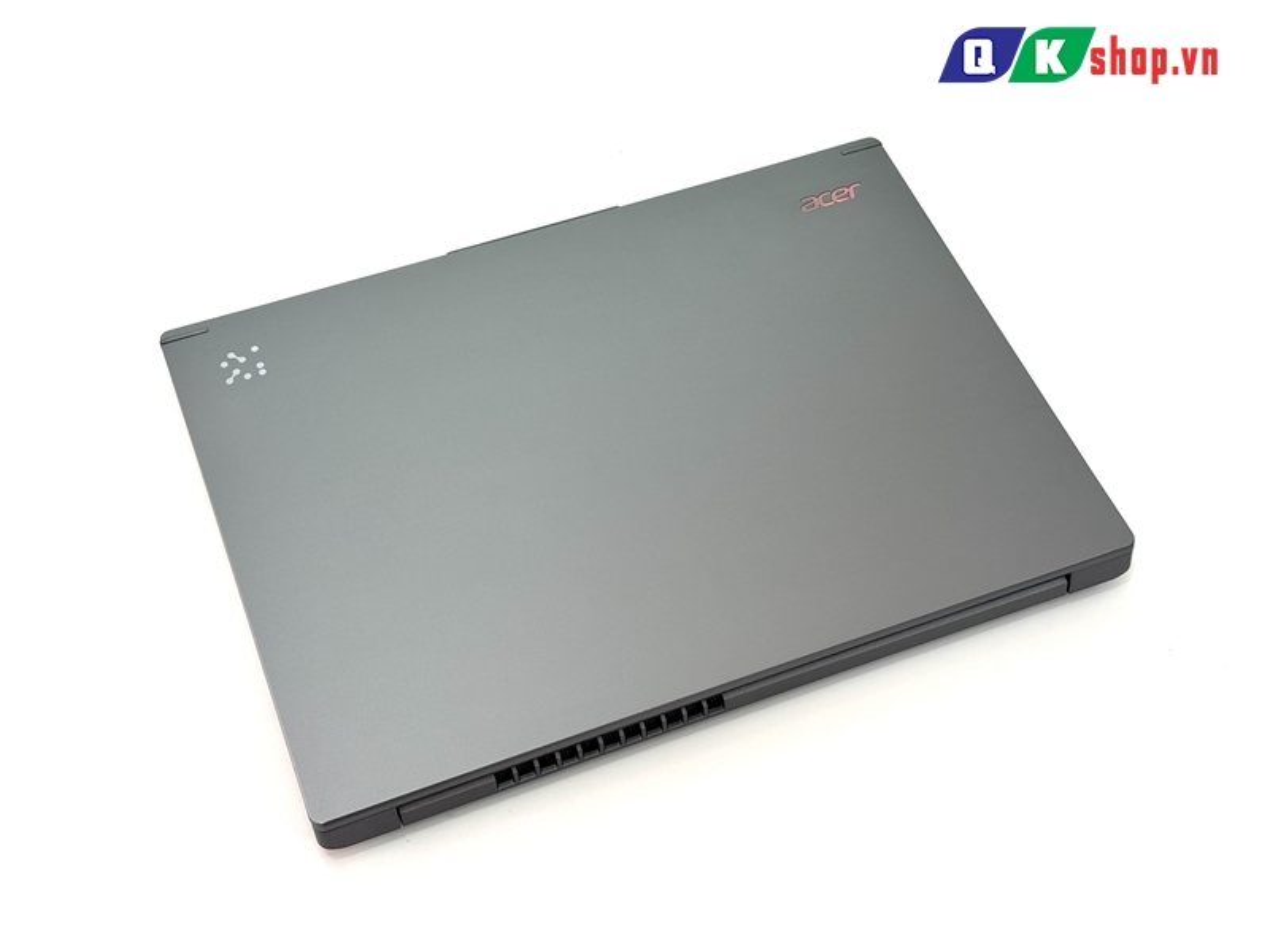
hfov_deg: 39.7
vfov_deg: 30.3
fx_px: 1761
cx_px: 635
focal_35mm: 48
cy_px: 476
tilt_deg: -57.0
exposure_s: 1/173
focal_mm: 6.76
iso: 50
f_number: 1.78
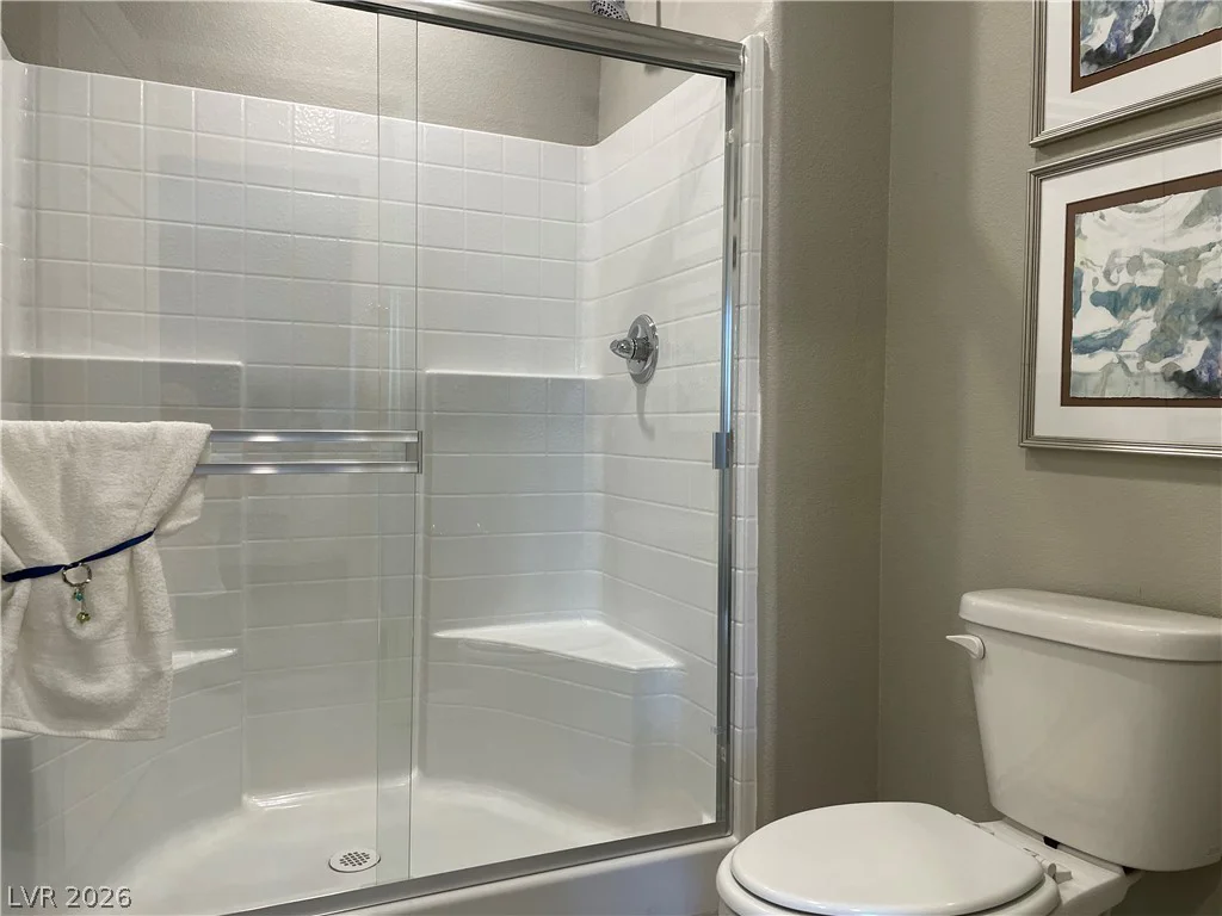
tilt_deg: -1.6
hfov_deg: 67.3
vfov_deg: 53.1
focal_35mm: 26
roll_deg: -0.5
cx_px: 611
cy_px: 458
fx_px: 918
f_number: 1.6
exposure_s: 1/120
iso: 125
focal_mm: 4.2
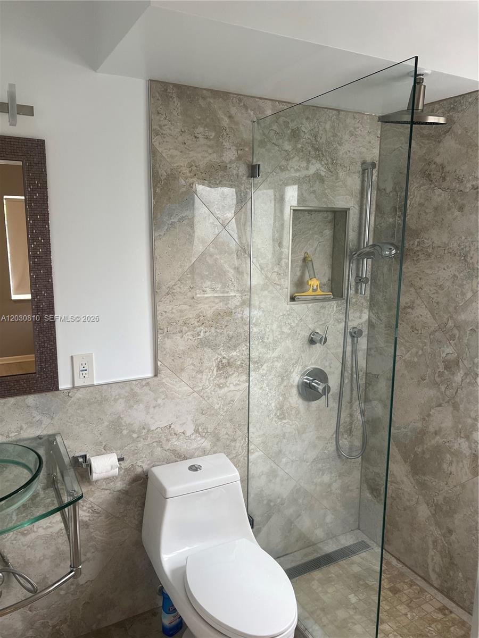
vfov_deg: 67.3
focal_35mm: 26
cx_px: 240
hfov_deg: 53.1
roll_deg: -0.6
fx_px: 480
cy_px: 319
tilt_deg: -9.5
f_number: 1.5
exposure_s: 1/120
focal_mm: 5.7
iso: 100
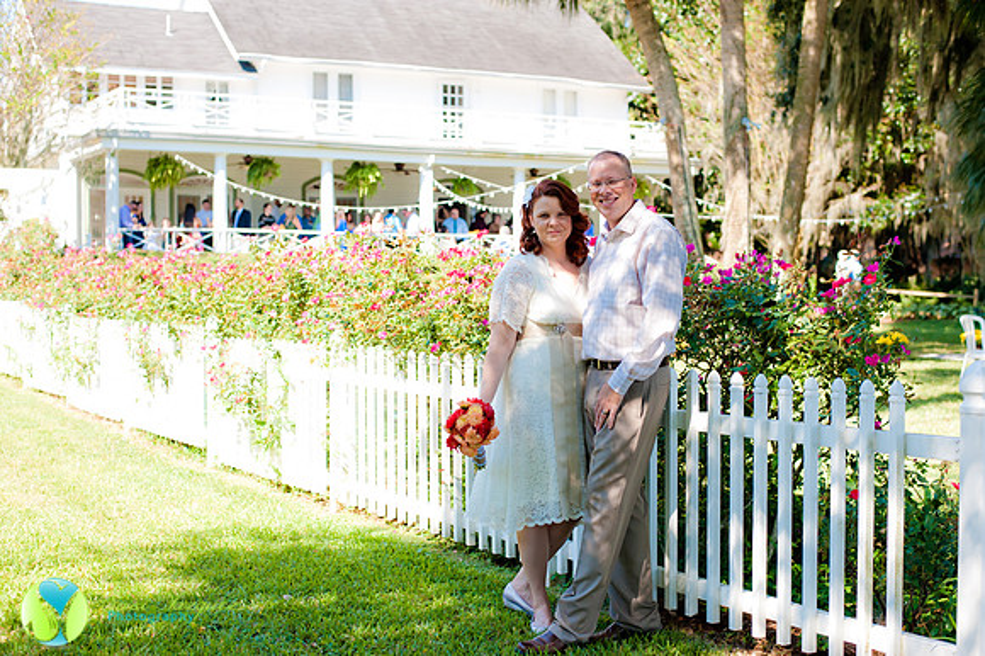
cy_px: 328
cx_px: 492
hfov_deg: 39.6
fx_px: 1367
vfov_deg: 27.0
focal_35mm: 50
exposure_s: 1/2500
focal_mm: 50
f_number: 3.5
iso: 1250
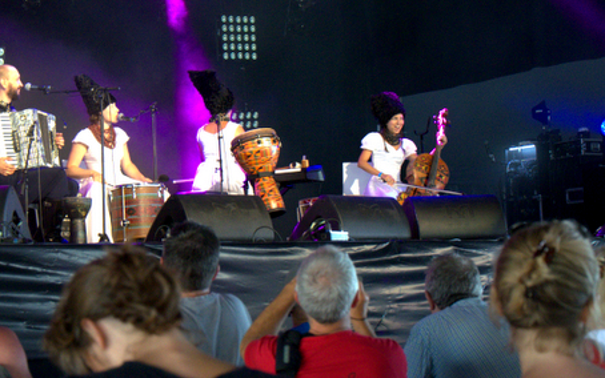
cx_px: 204
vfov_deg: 14.2
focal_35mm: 92
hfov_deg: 22.5
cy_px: 196
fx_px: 1517
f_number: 5
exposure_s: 1/50
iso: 5000
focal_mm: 38
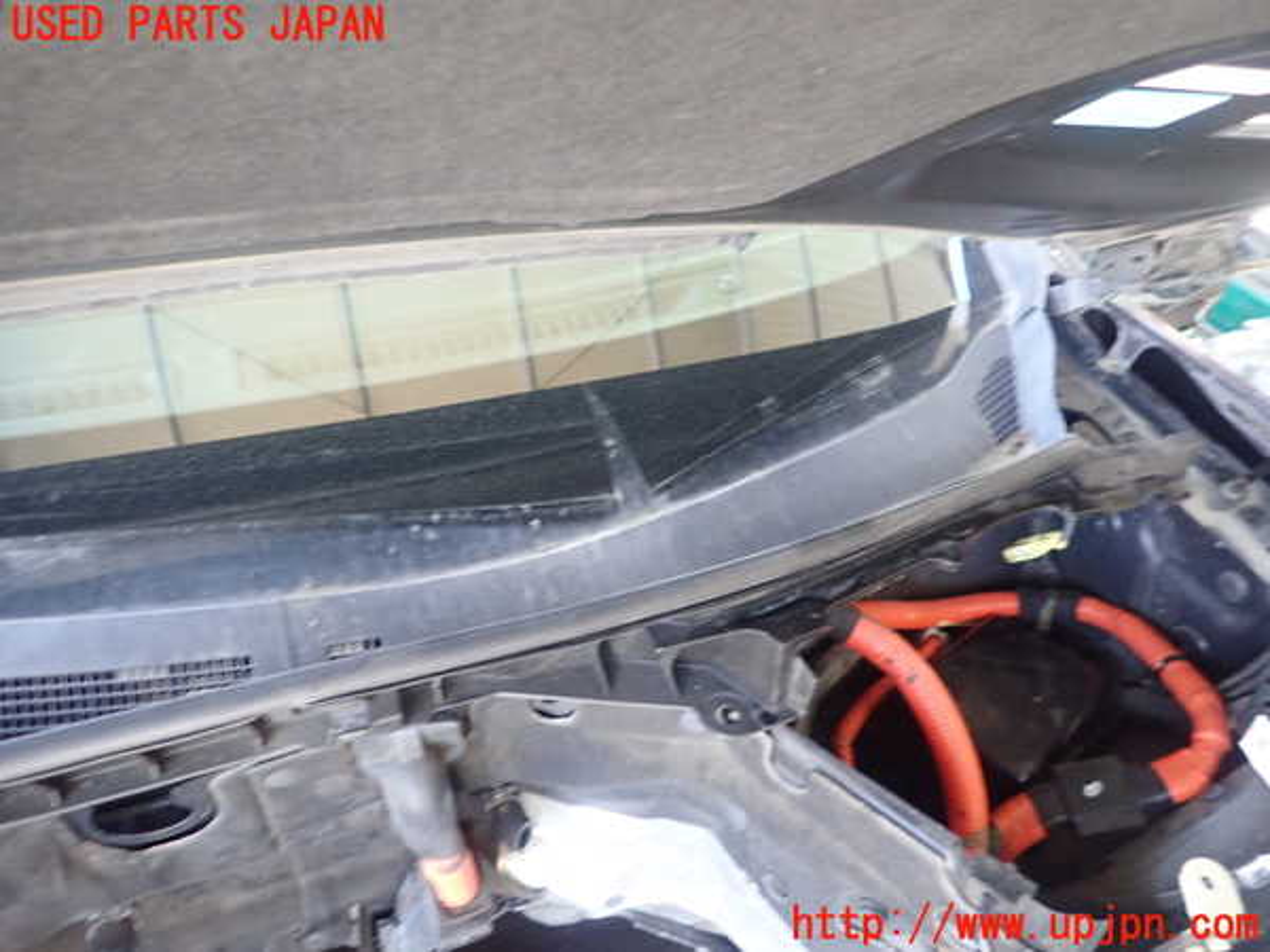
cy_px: 476
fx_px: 917
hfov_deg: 69.4
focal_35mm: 25
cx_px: 635
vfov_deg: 54.9
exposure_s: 1/30
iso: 640
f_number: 2
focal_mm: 4.5
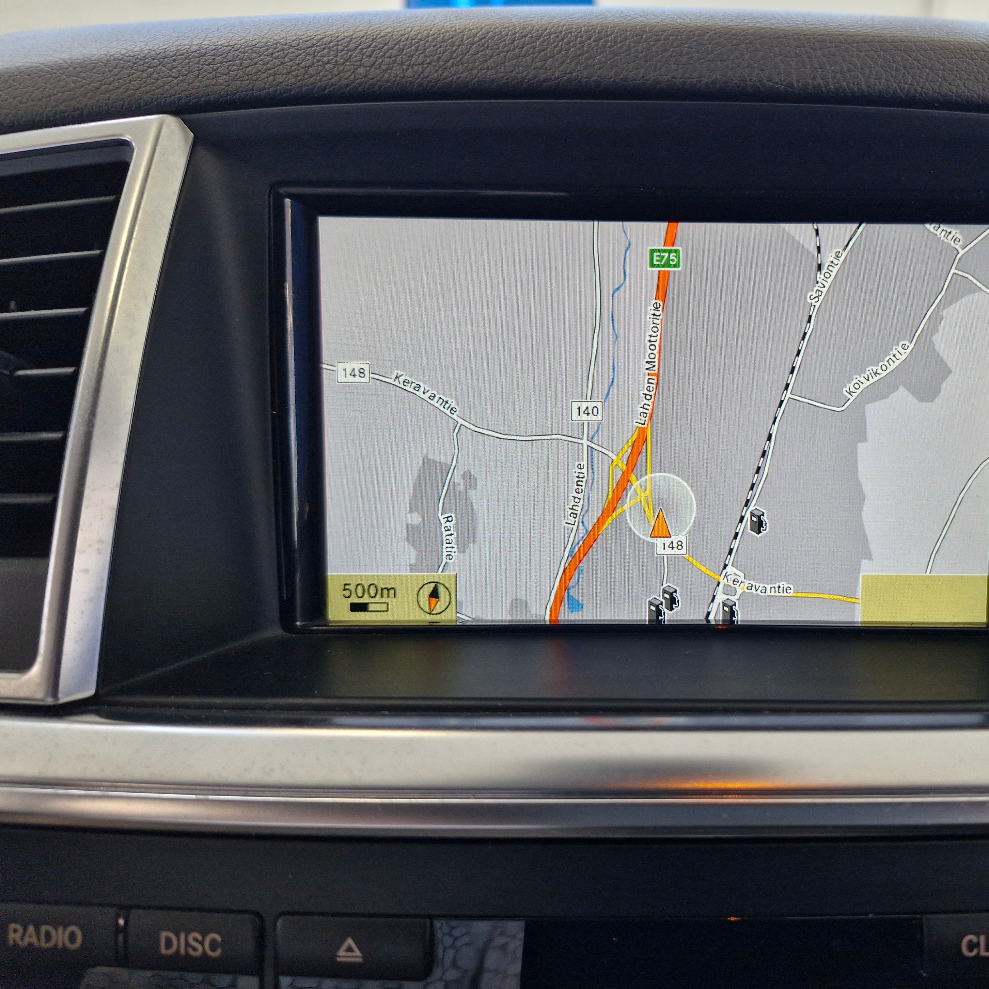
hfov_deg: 56.2
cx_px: 654
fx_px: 905
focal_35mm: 28
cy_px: 500
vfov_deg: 57.3
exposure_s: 1/53
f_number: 1.8
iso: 80
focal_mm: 5.54
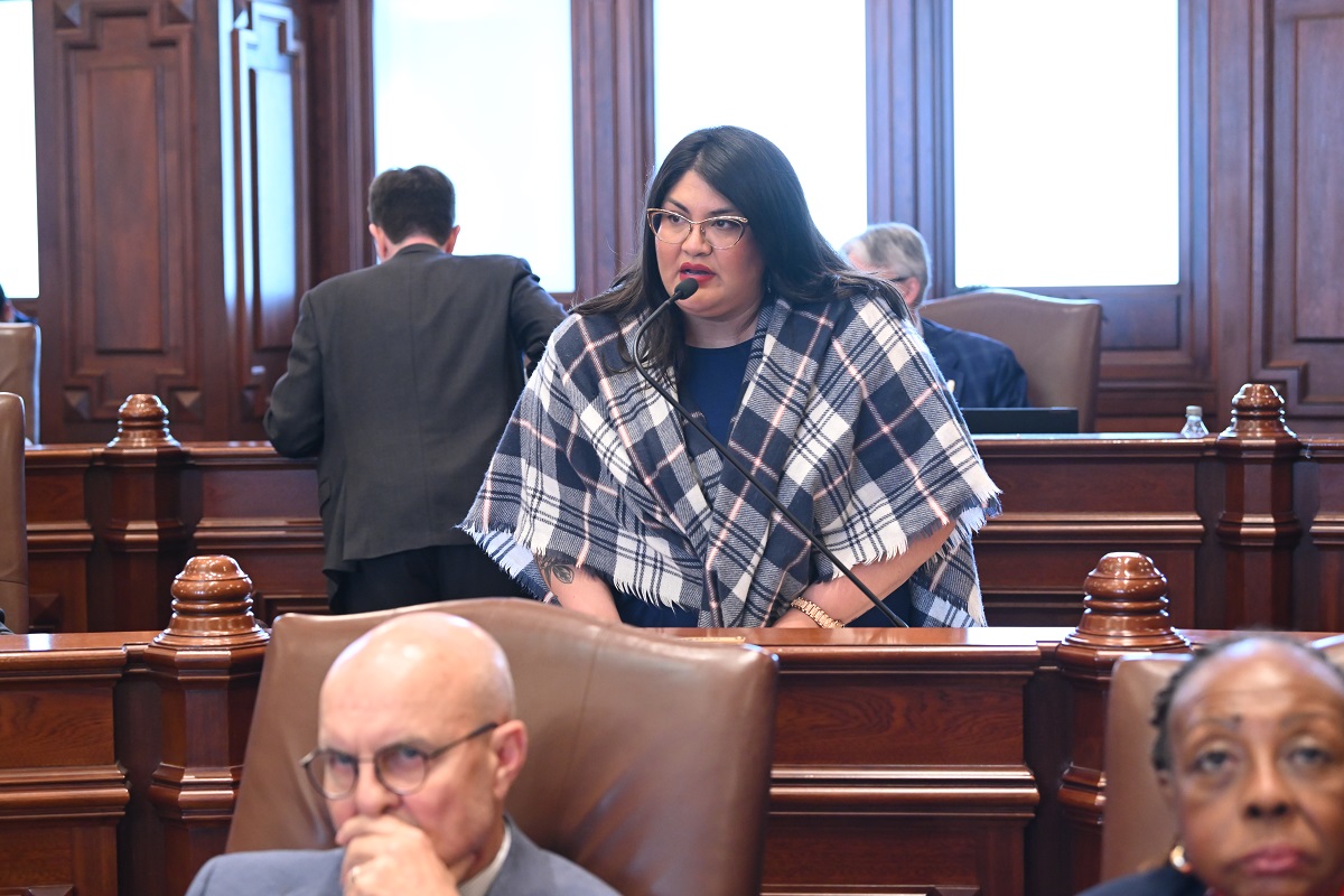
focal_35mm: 70
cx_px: 672
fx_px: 2613
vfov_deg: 19.5
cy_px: 448
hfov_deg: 28.8
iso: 3200
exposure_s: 1/80
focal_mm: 70
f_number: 4.5
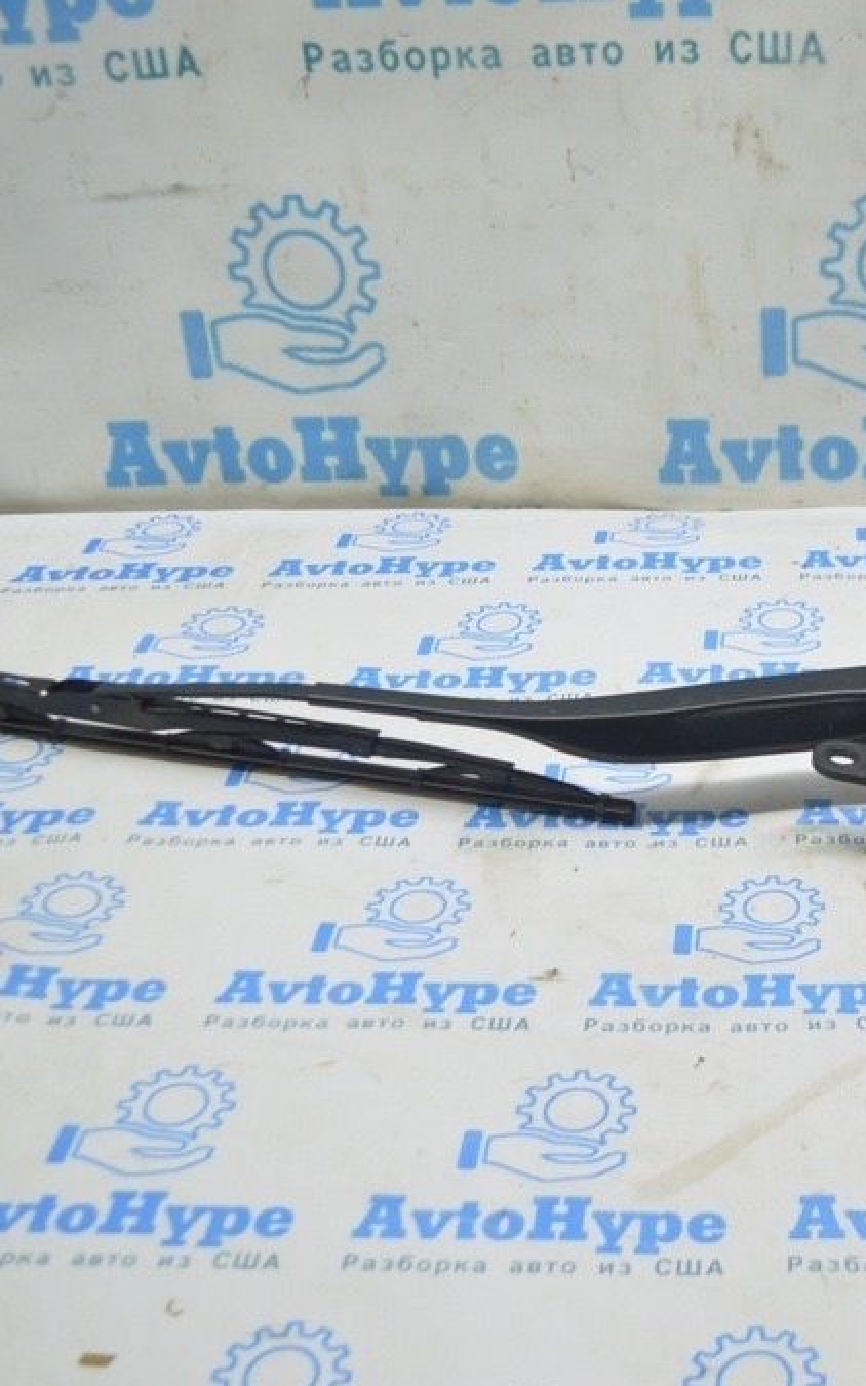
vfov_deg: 39.6
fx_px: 1925
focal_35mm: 51
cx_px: 673
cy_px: 697
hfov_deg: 25.0
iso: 400
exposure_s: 1/40
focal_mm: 22
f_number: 3.8
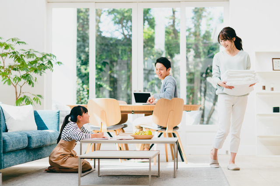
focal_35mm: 85
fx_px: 661
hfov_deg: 23.9
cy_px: 93
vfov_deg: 16.1
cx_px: 140
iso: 250
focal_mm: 85
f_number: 2.8
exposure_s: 1/500
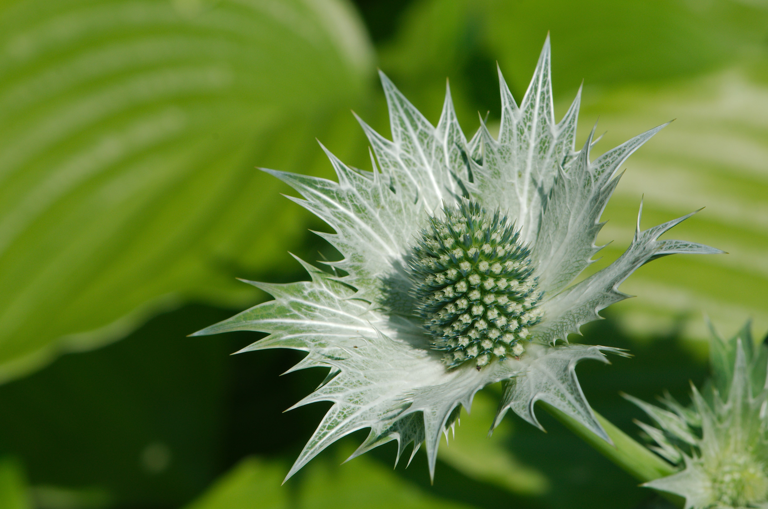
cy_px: 254
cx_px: 384
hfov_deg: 13.1
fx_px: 3353
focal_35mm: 158
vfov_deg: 8.7
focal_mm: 105
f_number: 13
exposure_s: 1/320
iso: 200
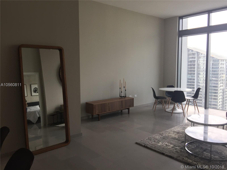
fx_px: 190
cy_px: 85
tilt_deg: -7.4
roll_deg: -0.4
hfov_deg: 61.7
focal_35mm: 29
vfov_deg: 48.2
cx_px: 114
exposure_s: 1/120
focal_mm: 4.15
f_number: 2.2
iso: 50
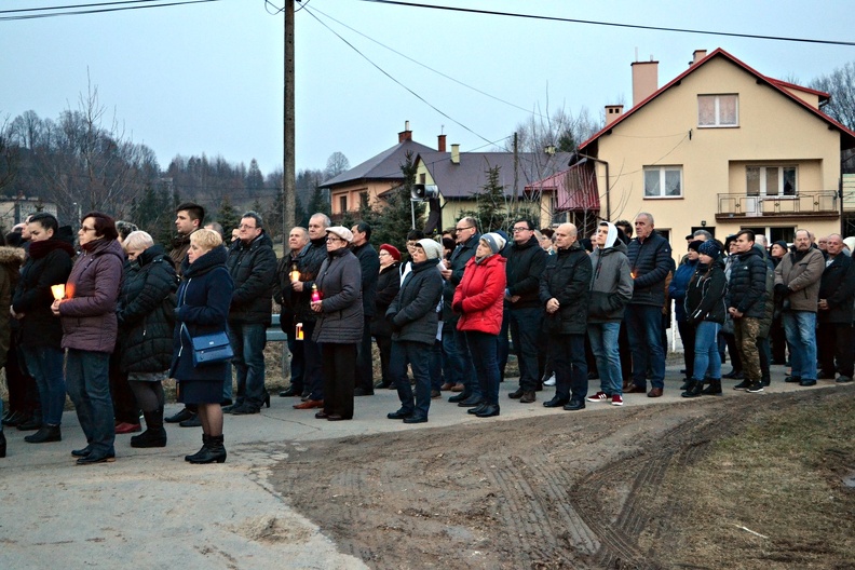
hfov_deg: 37.9
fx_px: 1247
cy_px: 285
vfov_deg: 25.8
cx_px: 428
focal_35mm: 52
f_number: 5
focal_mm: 35
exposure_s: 1/15
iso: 2200
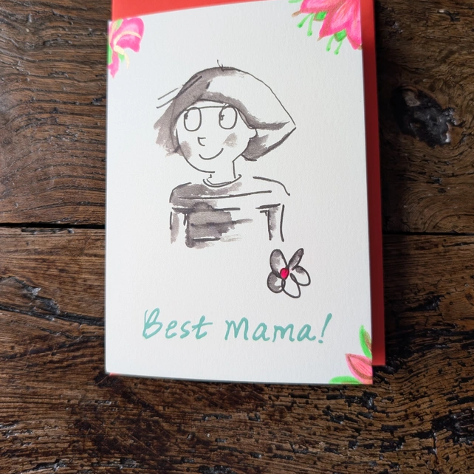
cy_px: 198
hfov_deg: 55.6
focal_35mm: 29
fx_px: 449
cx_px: 238
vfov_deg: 55.4
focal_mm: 6.9
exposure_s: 1/195
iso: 35
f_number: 1.68
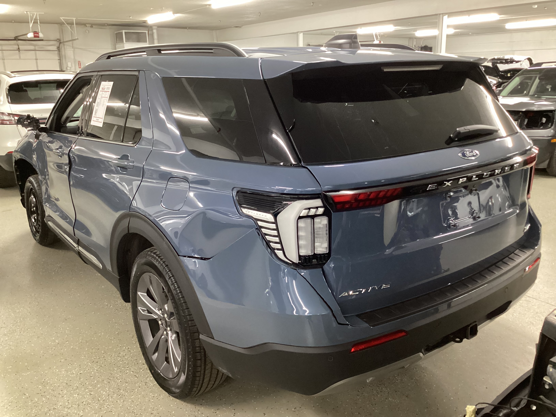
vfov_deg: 45.4
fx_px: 498
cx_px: 278
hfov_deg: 58.4
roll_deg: +0.5
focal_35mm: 31
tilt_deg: -17.0
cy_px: 208
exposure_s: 1/30
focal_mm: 3.3
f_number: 2.4
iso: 400
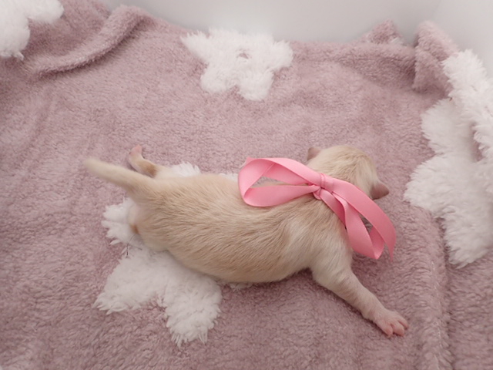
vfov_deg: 54.9
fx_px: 356
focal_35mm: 25
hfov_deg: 69.4
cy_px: 185
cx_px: 246
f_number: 8
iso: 400
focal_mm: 4.5
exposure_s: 1/160
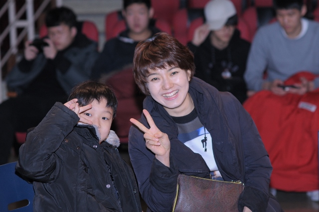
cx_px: 160
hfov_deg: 16.1
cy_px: 106
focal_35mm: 128
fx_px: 1128
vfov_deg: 10.7
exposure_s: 1/160
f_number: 3.2
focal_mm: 85
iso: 500
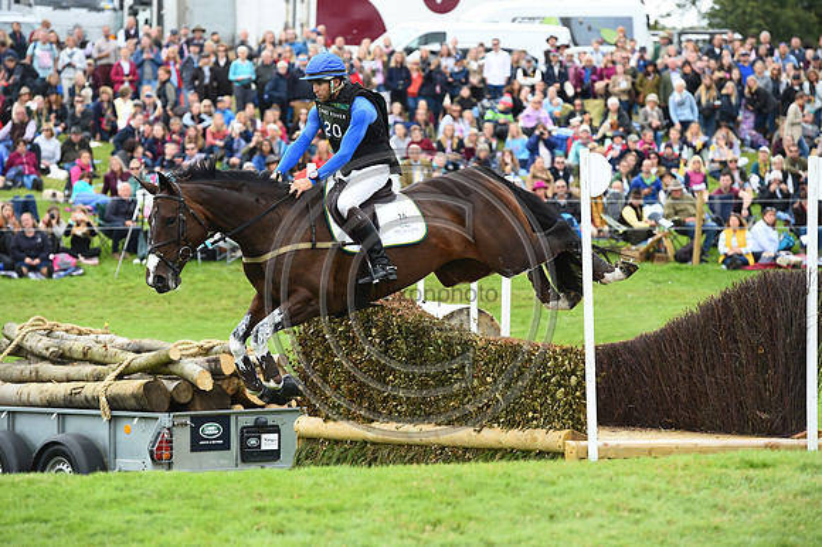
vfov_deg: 8.1
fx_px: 3879
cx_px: 411
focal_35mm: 170
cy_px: 274
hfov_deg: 12.1
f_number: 5.6
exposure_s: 1/1250
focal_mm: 170
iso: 1250
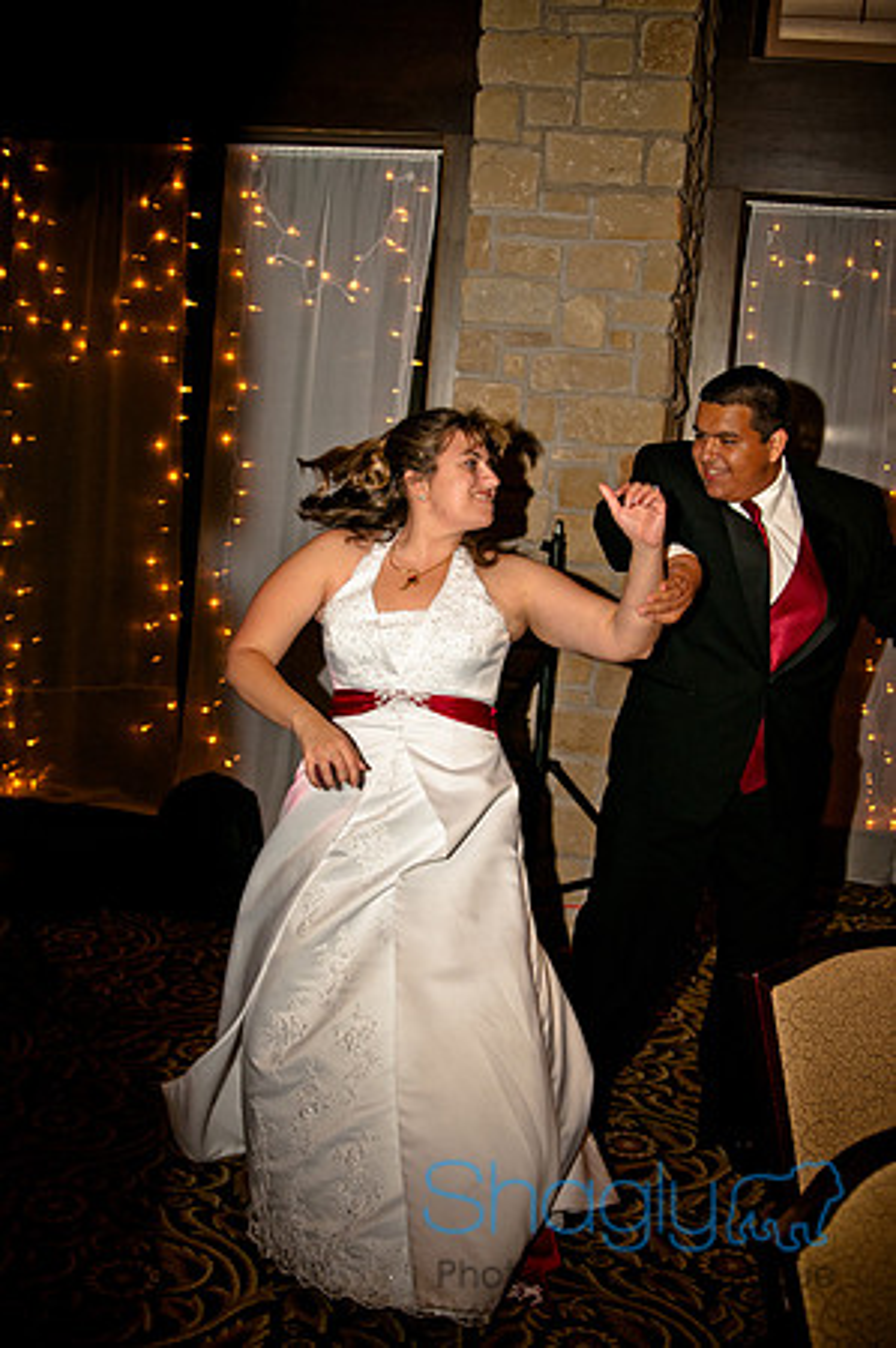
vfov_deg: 46.4
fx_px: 1572
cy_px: 674
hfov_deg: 31.8
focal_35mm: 42
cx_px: 448
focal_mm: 28
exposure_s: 1/200
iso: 400
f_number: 3.2
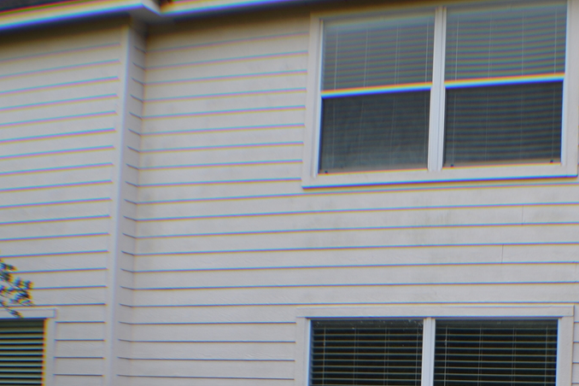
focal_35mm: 86
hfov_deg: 23.4
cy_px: 430
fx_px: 1383
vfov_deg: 15.4
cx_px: 437
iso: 100
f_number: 6.3
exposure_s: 1/160
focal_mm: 24
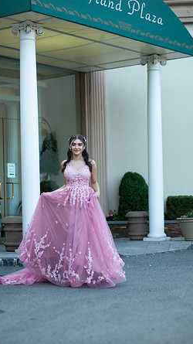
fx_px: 820
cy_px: 173
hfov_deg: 13.4
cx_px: 92
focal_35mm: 90
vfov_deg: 23.7
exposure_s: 1/640
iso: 250
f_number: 2
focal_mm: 85
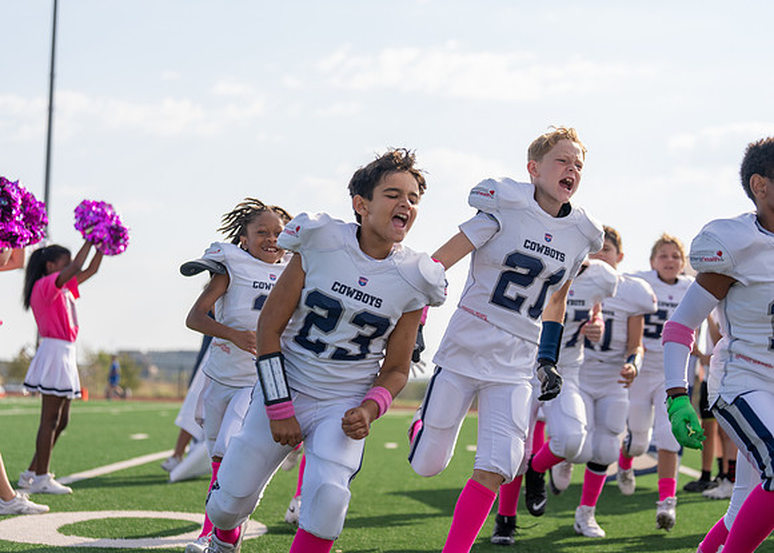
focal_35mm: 73
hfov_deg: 27.0
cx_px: 387
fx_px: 1612
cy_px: 276
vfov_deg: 19.4
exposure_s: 1/1250
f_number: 2.8
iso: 100
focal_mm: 70
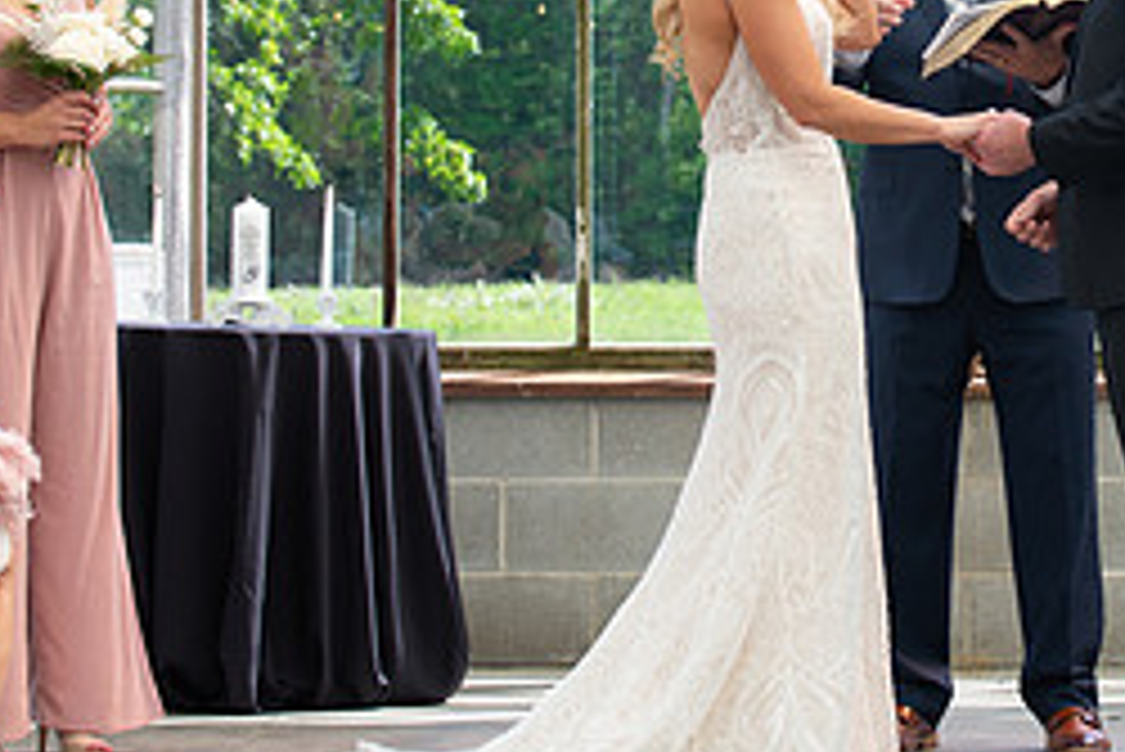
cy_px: 75
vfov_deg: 8.2
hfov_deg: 12.2
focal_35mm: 168
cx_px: 975
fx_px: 5253
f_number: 4.5
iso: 160
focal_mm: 70
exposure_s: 1/250
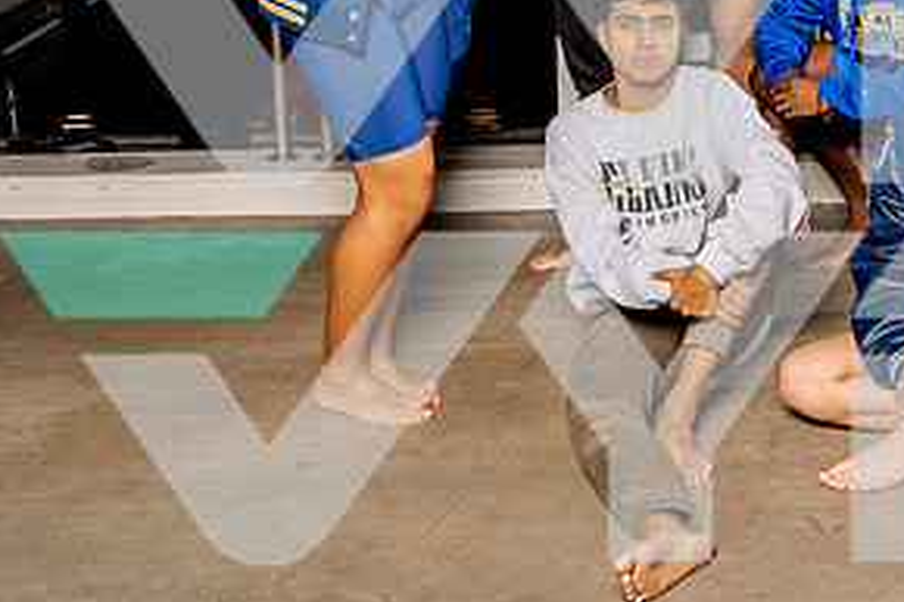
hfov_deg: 27.9
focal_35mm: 70
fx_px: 1757
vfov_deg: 19.0
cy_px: 20
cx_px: 801
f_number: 6.3
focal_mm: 35
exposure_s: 1/250
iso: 200
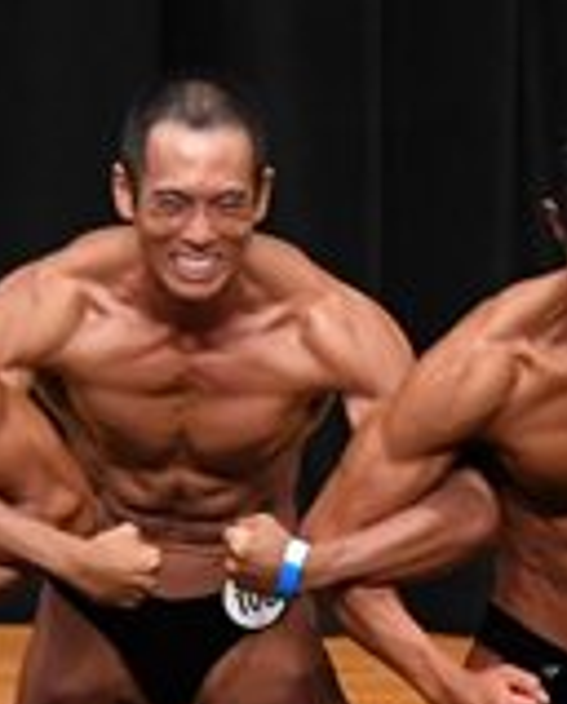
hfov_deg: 2.0
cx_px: 963
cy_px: 642
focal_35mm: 766
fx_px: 16007
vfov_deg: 2.5
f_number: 5.6
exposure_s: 1/400
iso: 4000
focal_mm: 112
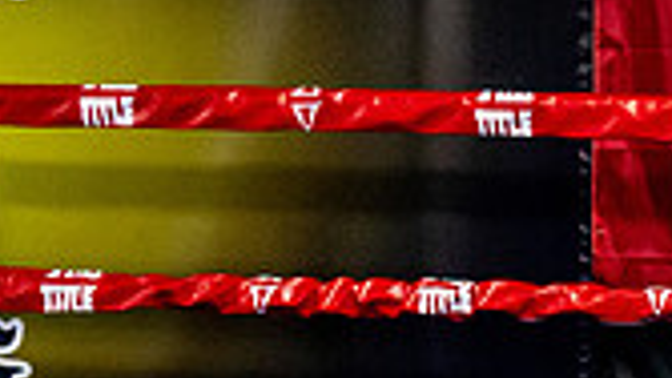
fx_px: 3368
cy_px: 223
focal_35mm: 189
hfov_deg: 10.9
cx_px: 1058
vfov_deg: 6.4
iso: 5000
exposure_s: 1/800
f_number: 2.8
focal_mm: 35
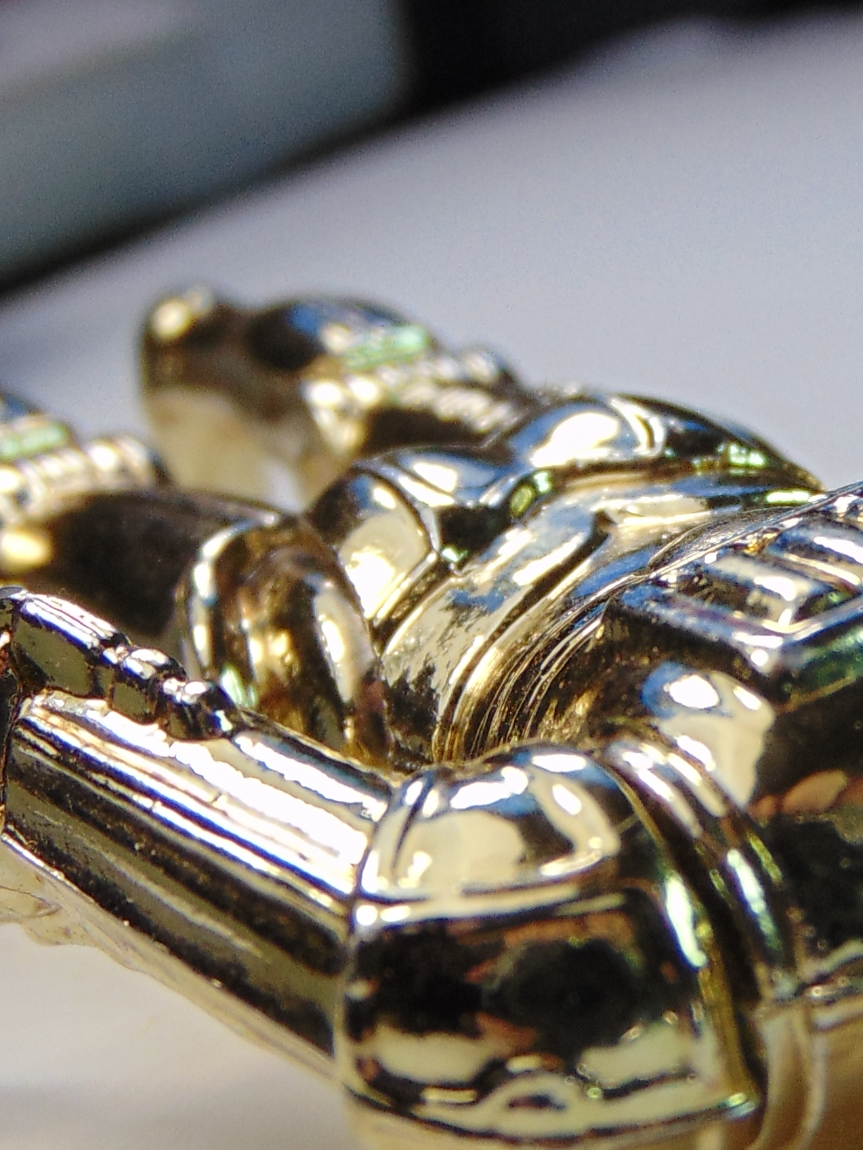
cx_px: 880
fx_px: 3024
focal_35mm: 91
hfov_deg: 15.9
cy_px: 493
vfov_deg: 21.5
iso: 80
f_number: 3.1
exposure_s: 1/500
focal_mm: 5.4
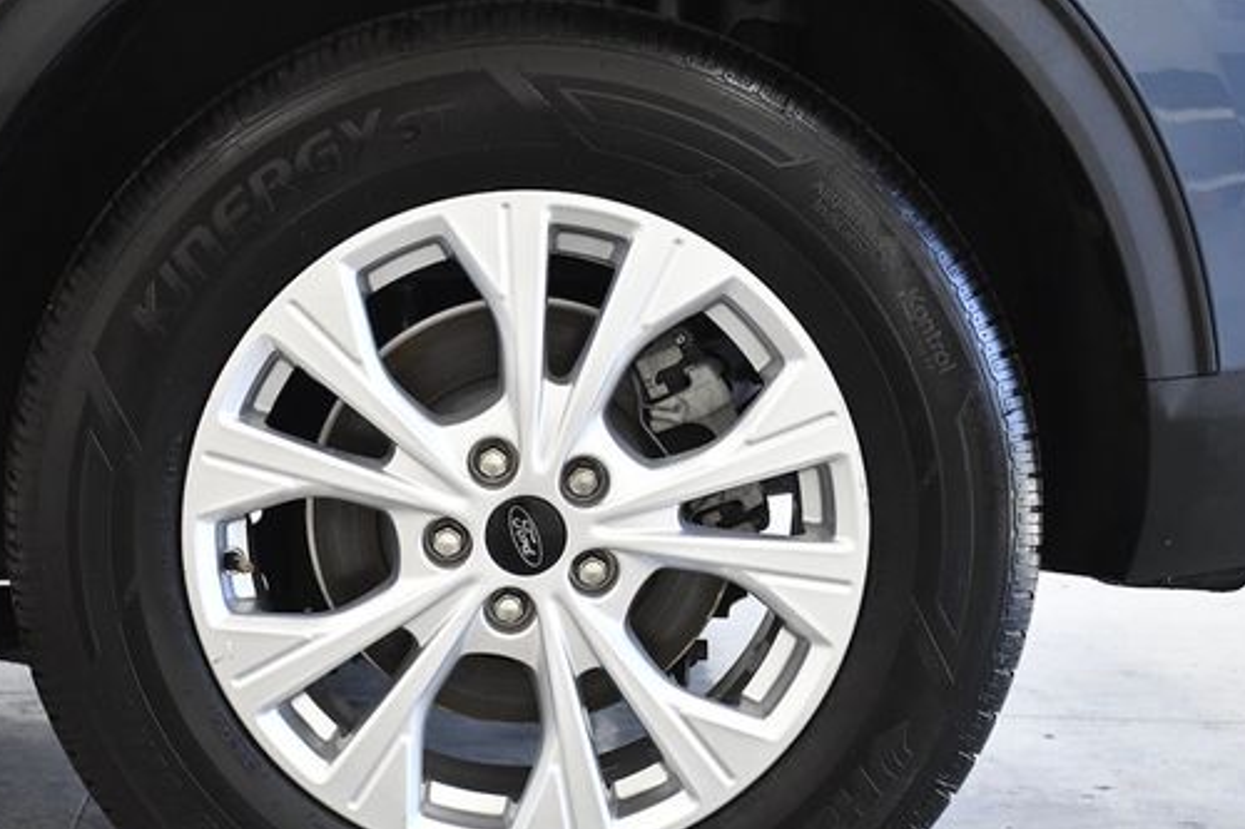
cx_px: 520
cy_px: 524
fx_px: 2524
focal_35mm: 73
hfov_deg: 27.7
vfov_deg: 18.6
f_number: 4.5
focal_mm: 38
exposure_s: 1/640
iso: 2500
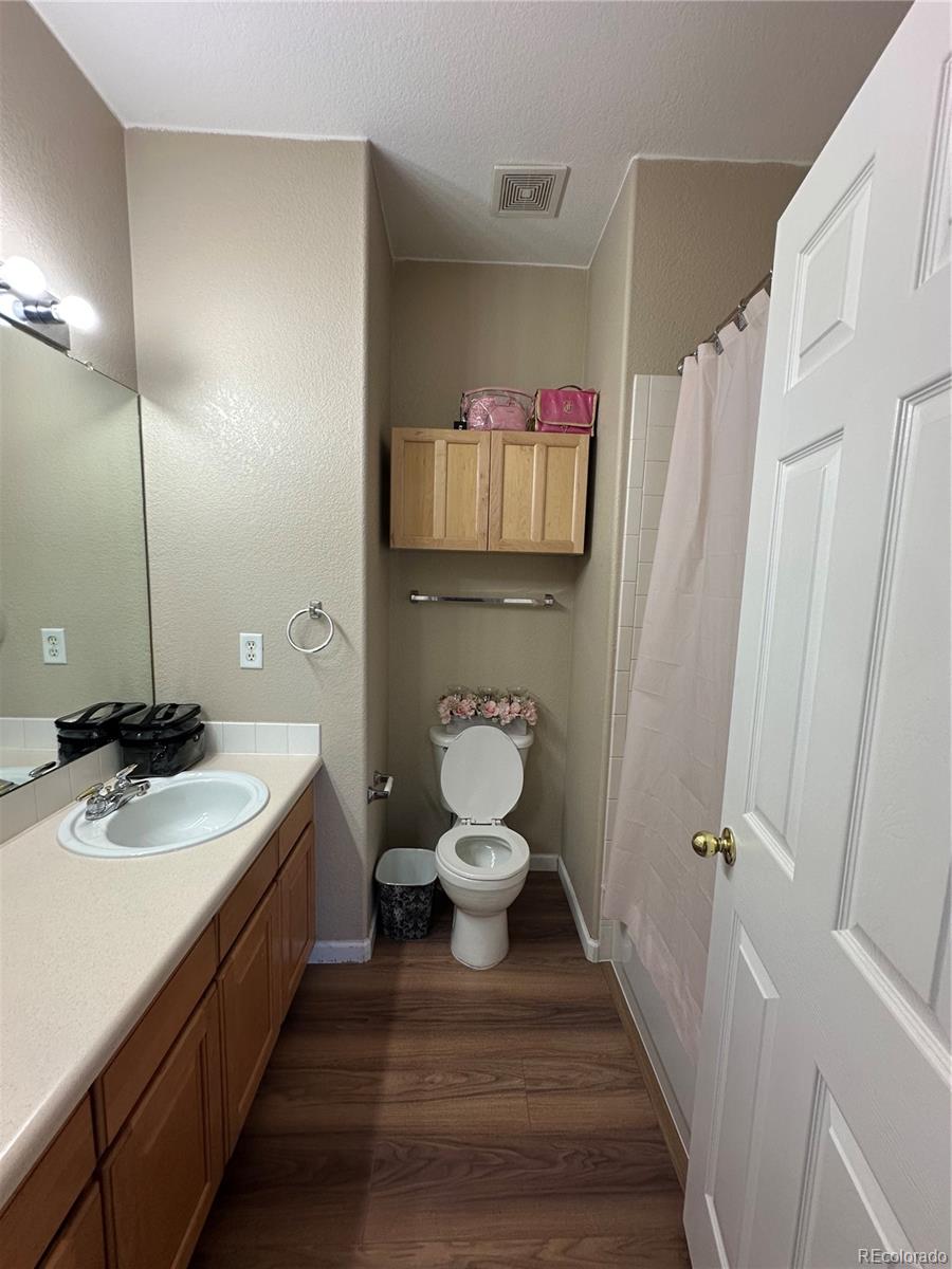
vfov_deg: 102.1
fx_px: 513
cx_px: 476
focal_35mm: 14
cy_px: 634
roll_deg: -3.1
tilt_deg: -7.2
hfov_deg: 85.7
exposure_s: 1/120
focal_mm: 2.22
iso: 160
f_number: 2.2
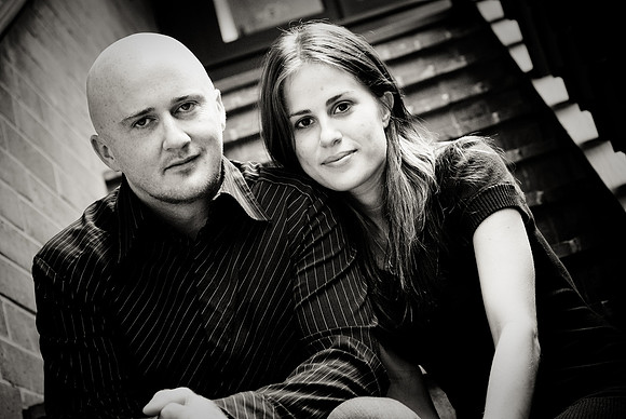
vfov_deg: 18.2
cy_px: 210
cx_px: 313
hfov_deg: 27.0
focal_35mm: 75
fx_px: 1305
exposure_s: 1/90
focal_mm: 50
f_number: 4
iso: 400
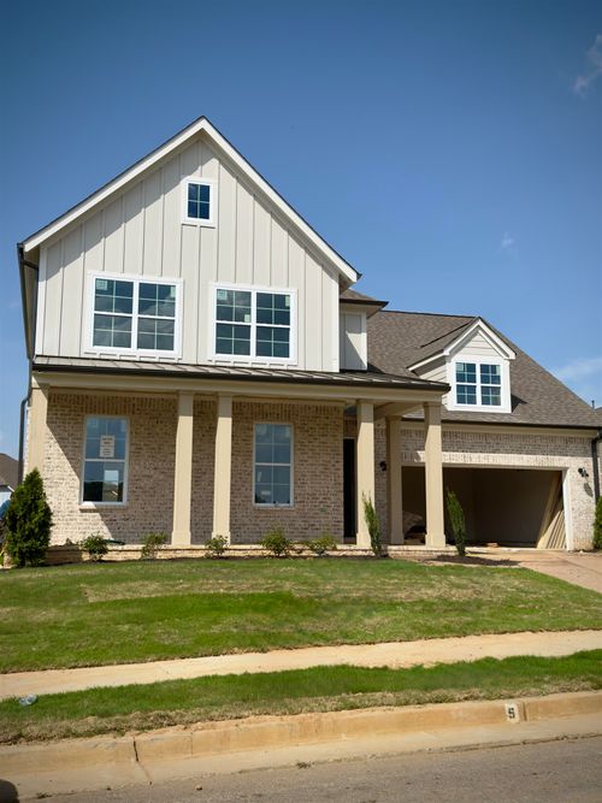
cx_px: 301
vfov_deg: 50.1
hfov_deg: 38.7
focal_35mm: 37
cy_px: 402
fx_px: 858
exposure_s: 1/6494
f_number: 1.78
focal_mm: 6.76
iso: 64
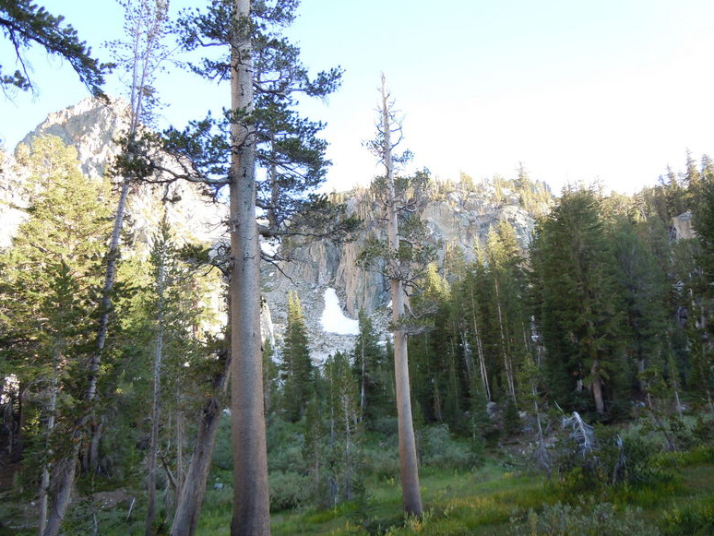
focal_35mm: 31
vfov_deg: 45.5
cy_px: 273
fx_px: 640
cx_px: 366
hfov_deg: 58.3
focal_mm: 5.4
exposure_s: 1/80
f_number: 3.5
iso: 100
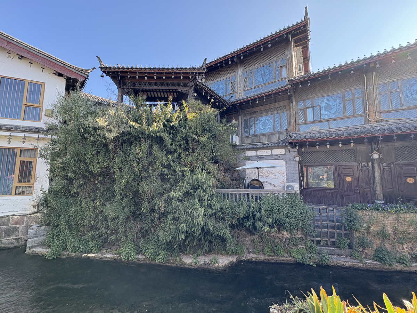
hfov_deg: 102.1
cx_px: 208
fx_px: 169
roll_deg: -0.3
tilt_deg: +6.6
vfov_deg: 85.7
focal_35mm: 14
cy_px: 156
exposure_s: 1/133
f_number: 2.2
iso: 64
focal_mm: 2.22
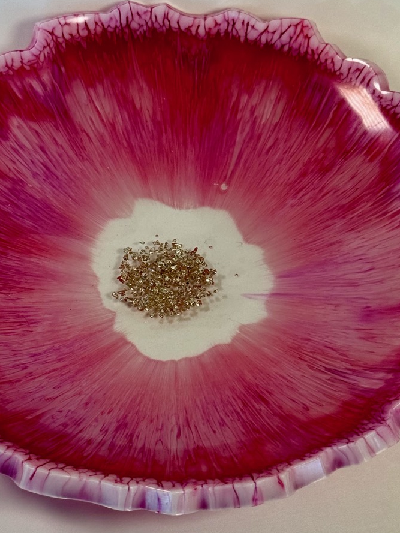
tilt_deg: -54.2
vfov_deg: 24.1
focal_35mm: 81
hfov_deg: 18.2
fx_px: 1248
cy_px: 232
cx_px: 164
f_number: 1.78
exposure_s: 1/422
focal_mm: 6.76
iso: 80
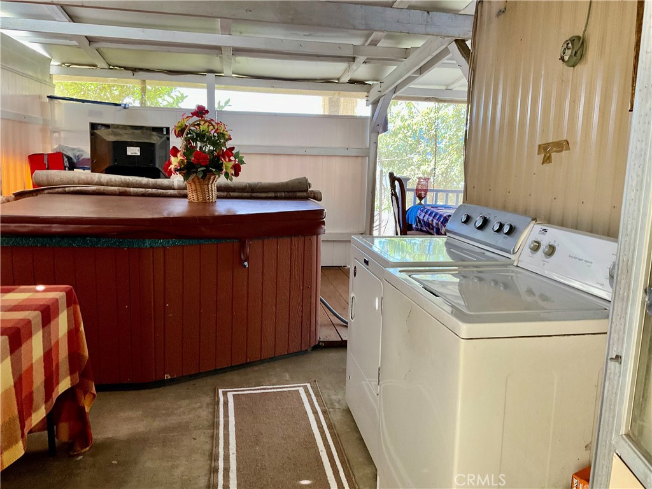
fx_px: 546
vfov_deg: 48.2
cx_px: 326
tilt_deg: -10.3
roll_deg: -1.6
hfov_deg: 61.7
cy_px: 244
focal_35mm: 29
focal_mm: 3
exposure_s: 1/60
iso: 125
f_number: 1.8
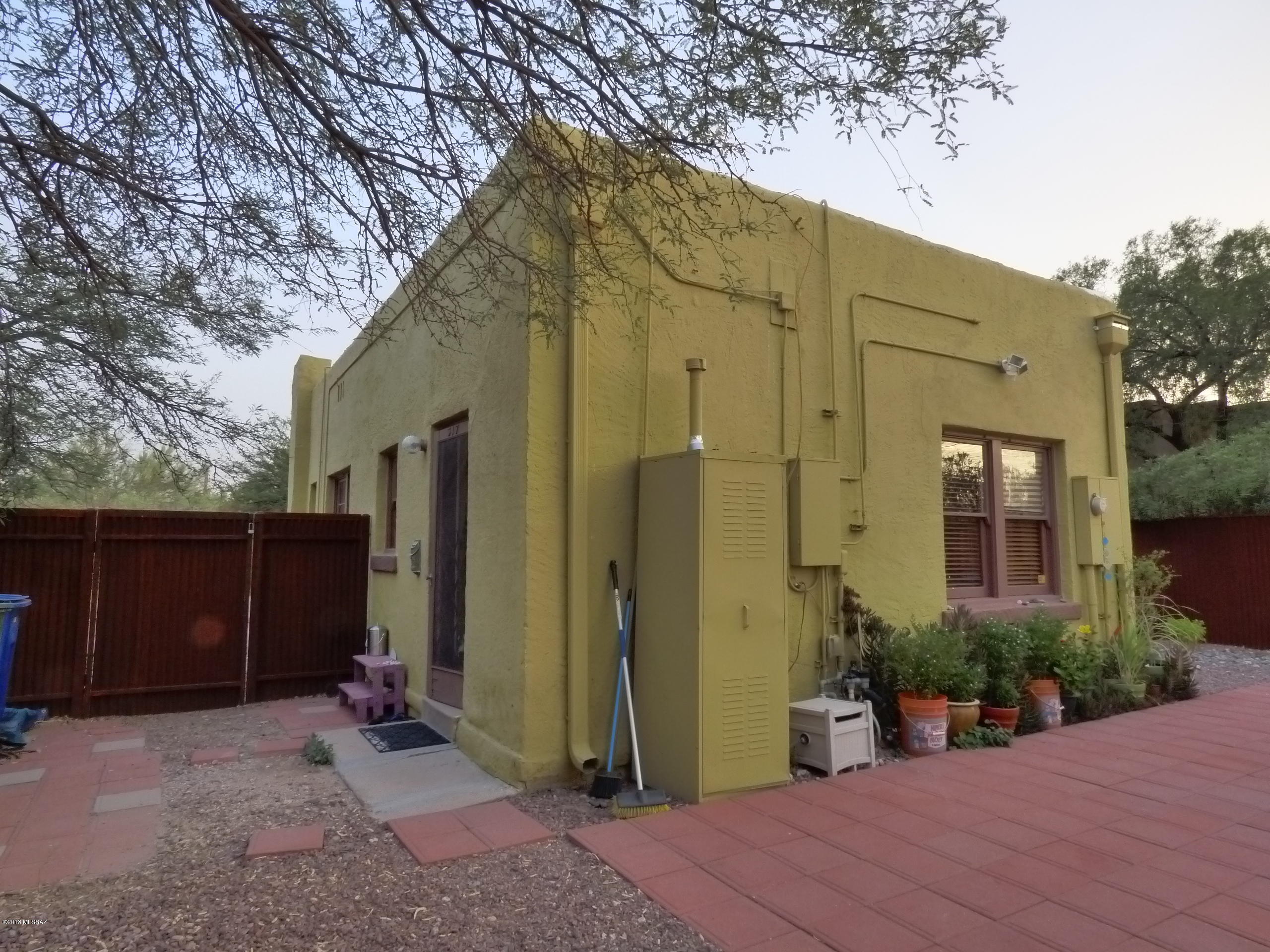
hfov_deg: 81.7
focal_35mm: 20
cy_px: 476
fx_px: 734
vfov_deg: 66.0
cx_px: 635
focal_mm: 3.58
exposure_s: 1/20
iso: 400
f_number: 5.6
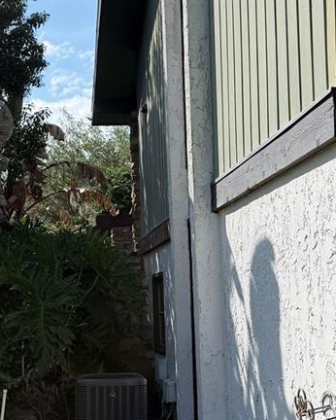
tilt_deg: +1.8
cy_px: 262
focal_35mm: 65
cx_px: 163
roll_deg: +2.2
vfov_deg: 29.0
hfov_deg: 23.5
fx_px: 807
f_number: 1.78
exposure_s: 1/5319
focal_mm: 6.76
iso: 80
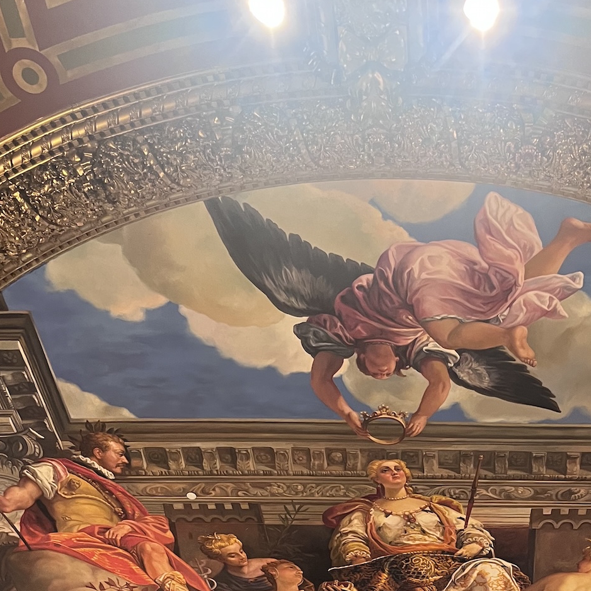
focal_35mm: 49
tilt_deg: +42.0
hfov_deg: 34.0
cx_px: 445
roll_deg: -1.5
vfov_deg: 32.8
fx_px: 946
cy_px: 541
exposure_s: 1/60
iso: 320
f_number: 1.6
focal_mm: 5.1
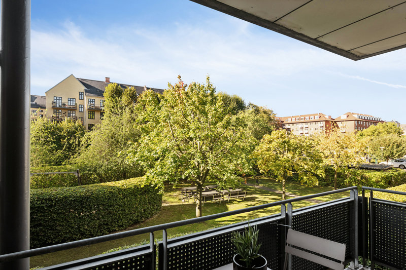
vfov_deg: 61.9
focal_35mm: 20
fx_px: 225
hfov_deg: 84.0
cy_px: 135
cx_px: 203
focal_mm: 20
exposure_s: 1/100
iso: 160
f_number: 7.1
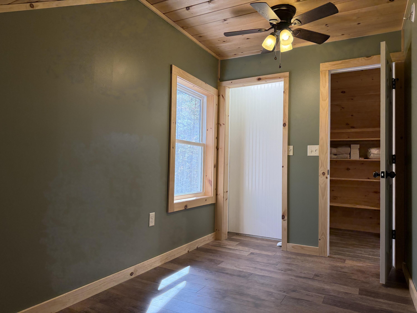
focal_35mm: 24
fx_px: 289
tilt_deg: +2.3
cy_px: 156
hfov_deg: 71.6
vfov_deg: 56.8
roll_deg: -1.4
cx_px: 208
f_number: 1.78
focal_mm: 6.76
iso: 160
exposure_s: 1/120
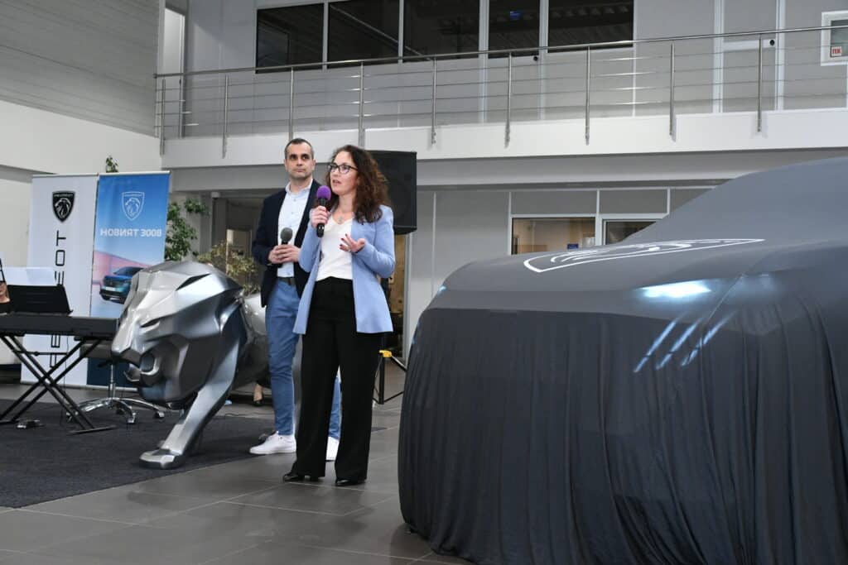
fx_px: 1131
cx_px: 424
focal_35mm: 48
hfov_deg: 41.1
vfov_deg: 28.1
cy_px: 282
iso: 2500
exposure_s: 1/160
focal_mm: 32
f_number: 5.6
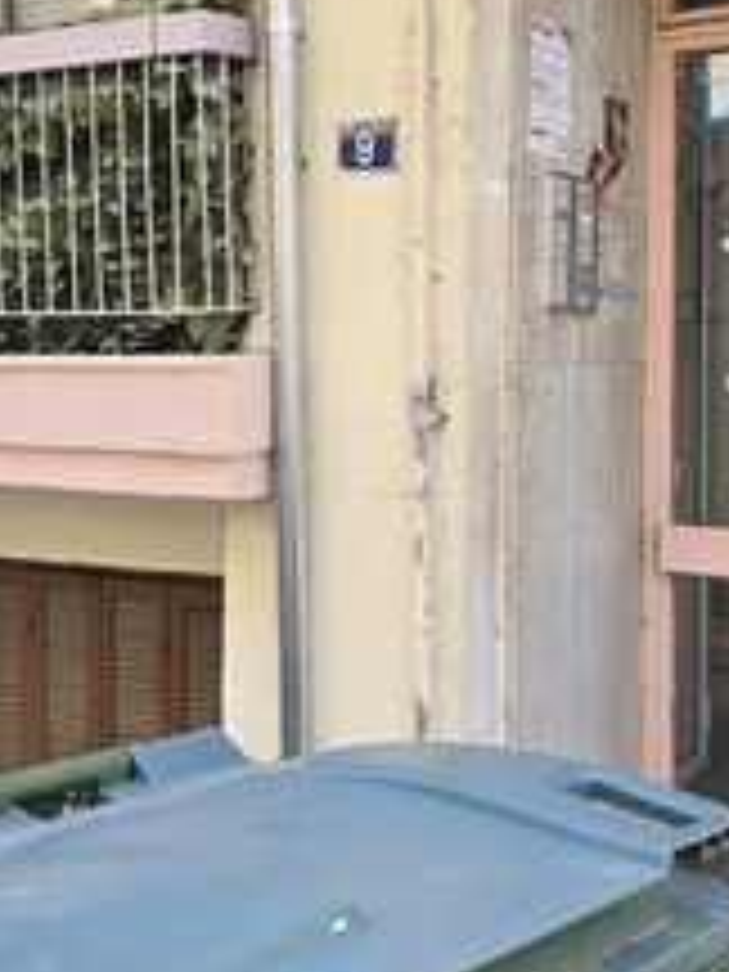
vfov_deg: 37.3
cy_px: 360
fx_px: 1432
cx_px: 369
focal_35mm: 51
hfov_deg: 28.6
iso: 32
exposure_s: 1/180
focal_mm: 6.3
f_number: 1.7
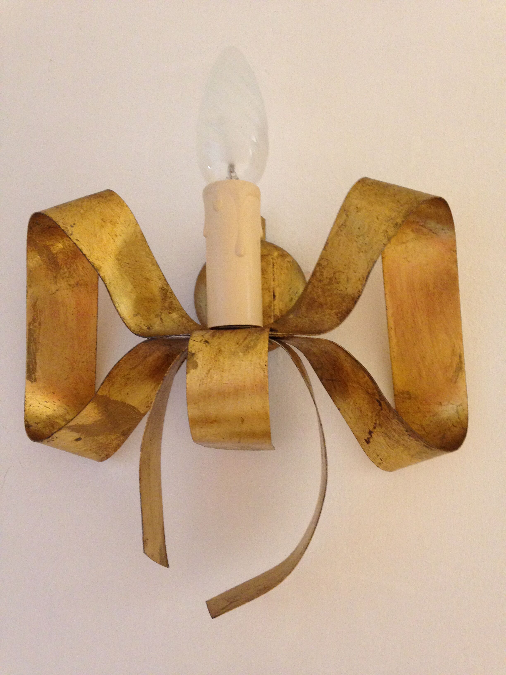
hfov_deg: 42.9
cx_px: 253
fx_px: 643
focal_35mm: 33
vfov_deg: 55.4
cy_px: 338
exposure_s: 1/20
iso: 250
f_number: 2.4
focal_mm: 4.12
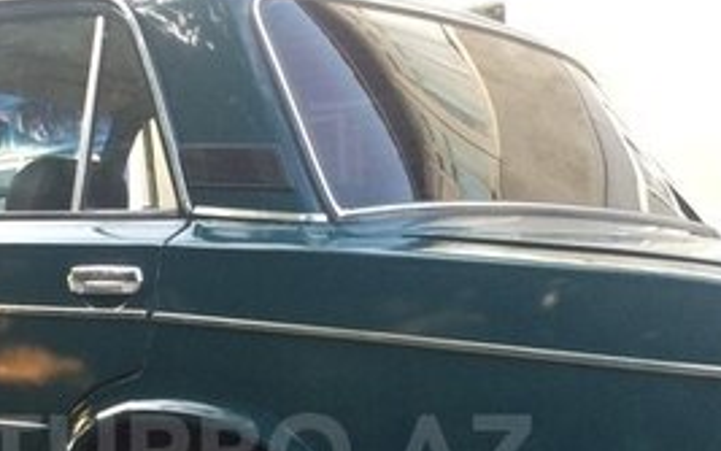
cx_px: 257
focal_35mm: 76
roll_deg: +2.6
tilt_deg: -6.4
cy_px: 455
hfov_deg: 27.0
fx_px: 1494
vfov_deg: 16.8
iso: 125
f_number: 2.2
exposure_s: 1/33
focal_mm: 4.15
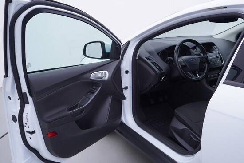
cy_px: 82
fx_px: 244
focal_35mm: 36
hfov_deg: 53.1
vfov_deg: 36.9
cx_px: 122
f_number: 3.5
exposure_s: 1/60
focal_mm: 24
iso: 125
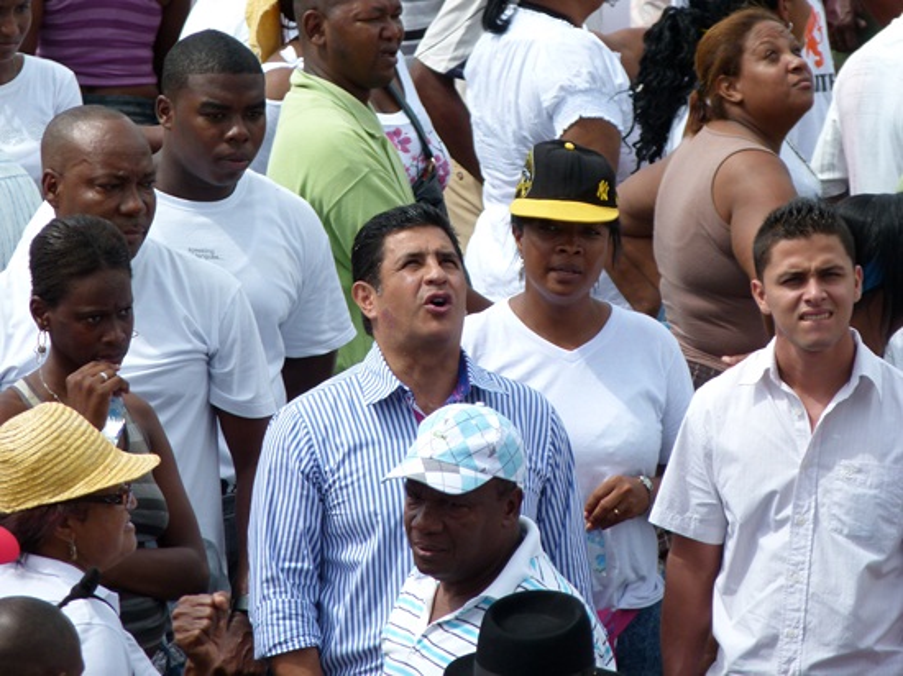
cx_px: 452
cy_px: 338
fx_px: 15619
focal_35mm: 599
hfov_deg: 3.3
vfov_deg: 2.5
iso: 100
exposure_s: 1/500
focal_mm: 107.9
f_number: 5.2
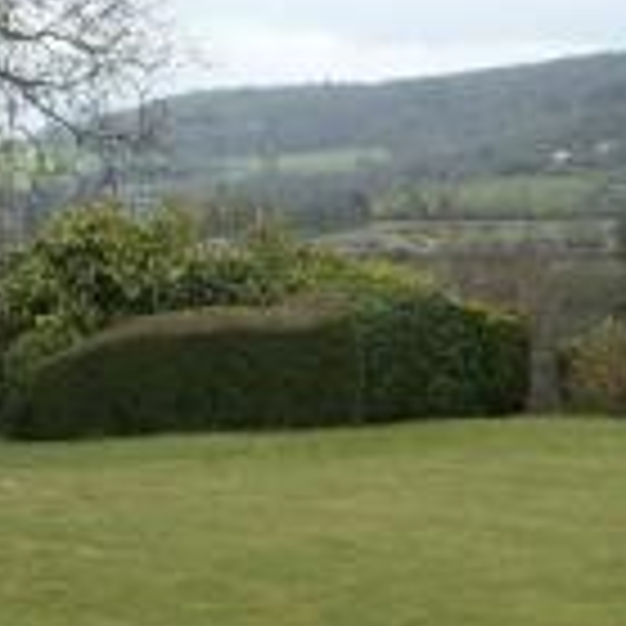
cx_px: 788
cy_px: 504
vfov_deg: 16.0
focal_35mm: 108
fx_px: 2210
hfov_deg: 15.4
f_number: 4.5
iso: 100
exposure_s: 1/400
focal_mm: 18
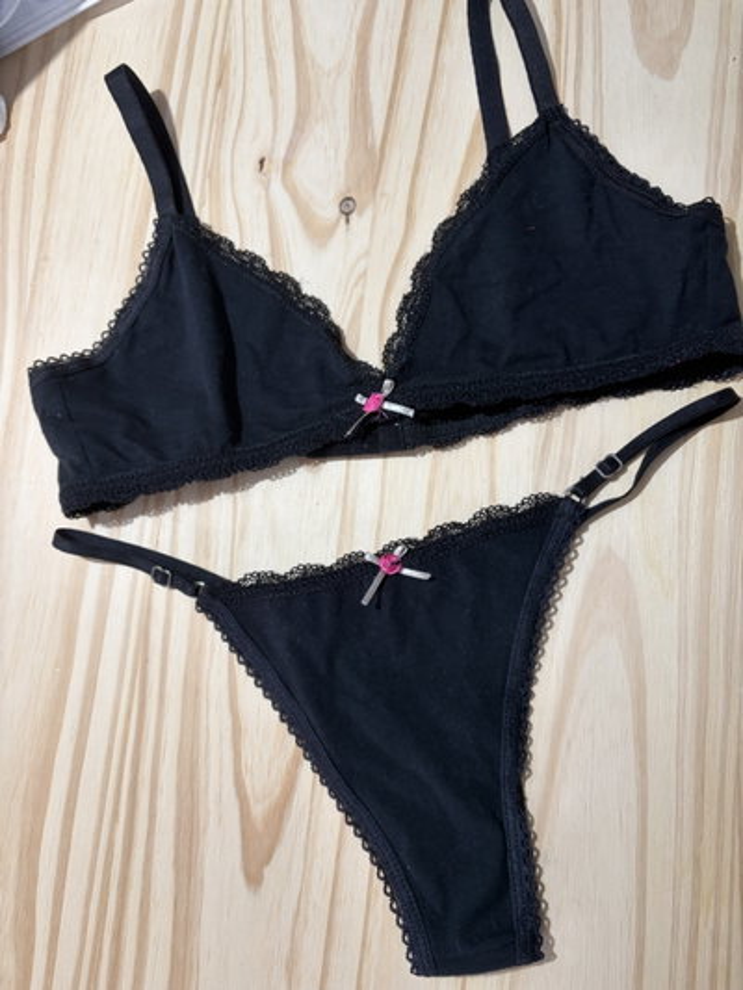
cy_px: 495
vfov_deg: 67.3
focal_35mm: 26
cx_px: 372
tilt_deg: -76.8
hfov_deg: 53.1
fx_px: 744
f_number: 1.6
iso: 160
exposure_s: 1/50
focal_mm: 5.96
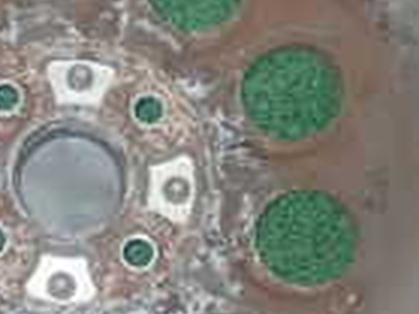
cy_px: 145
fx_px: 1669
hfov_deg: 14.2
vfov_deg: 10.7
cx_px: 63
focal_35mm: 138
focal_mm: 5.79
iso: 1000
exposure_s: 1/30
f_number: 7.1
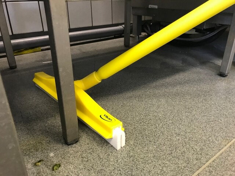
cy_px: 88
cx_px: 118
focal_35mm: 28
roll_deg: -0.1
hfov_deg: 63.4
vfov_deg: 49.7
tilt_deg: -25.2
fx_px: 190
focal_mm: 3.99
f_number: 1.8
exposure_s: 1/17
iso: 64
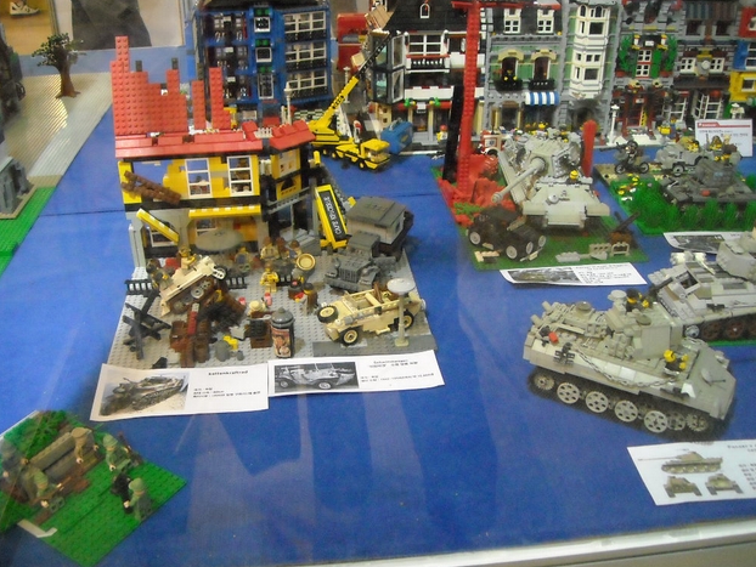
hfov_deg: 51.3
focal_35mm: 36
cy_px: 285
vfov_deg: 39.7
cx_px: 369
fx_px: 787
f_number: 2.8
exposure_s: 1/84
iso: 800
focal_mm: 5.7
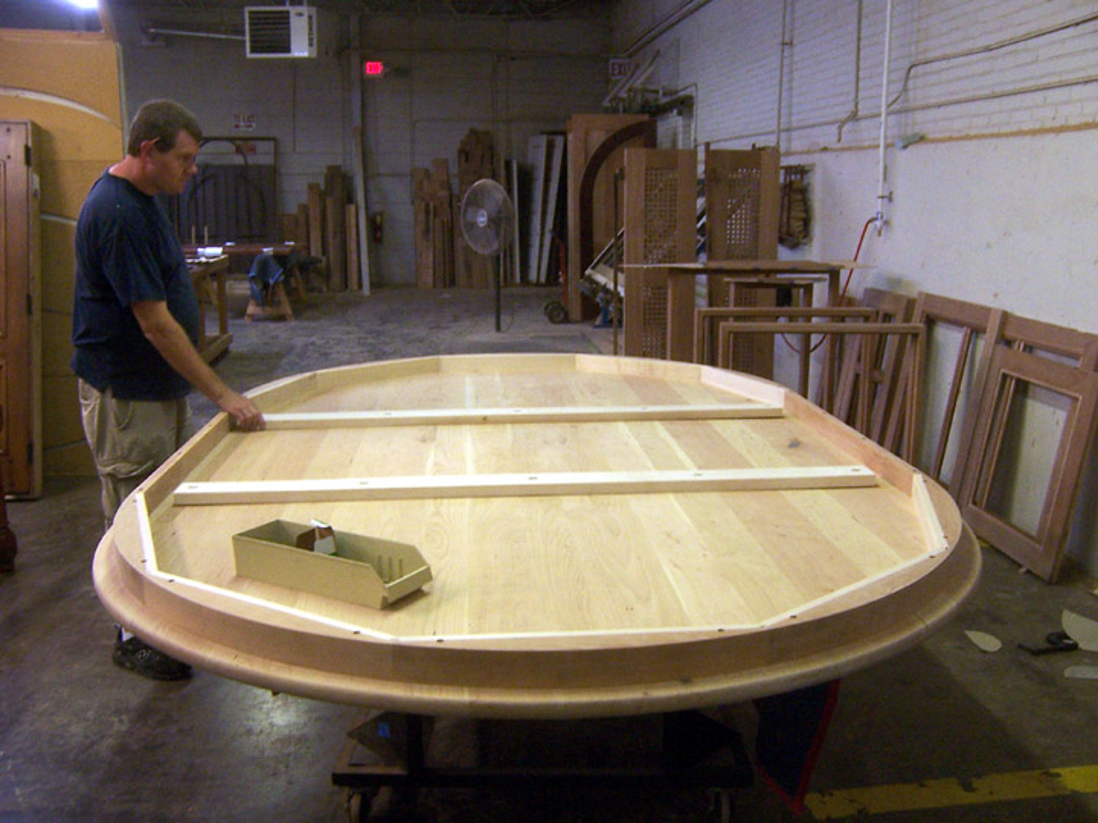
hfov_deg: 55.4
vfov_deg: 42.9
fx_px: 1047
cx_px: 549
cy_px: 412
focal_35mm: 33
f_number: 3.4
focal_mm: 5.5
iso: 140
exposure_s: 1/15
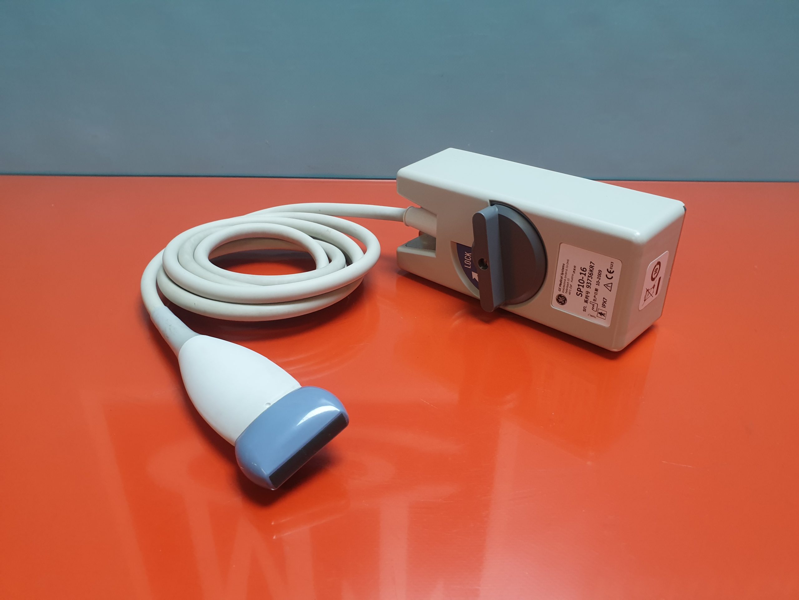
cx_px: 400
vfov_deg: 53.1
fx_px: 600
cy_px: 300
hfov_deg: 67.3
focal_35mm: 26
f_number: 2.4
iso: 160
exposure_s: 1/50
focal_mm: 4.3
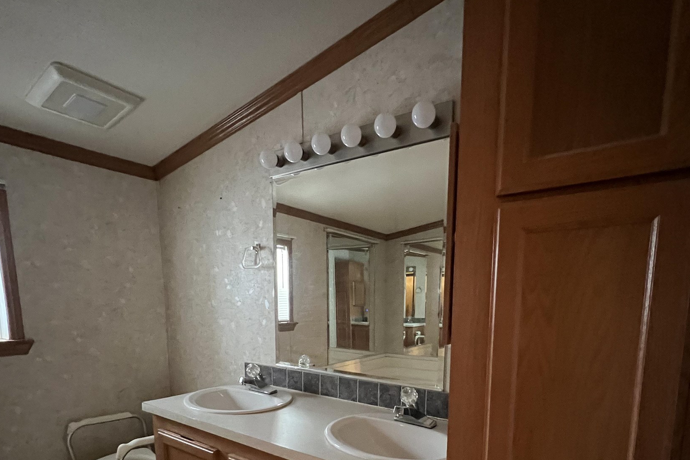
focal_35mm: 19
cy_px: 356
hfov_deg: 86.9
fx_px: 364
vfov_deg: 60.3
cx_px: 361
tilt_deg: -7.8
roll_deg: -0.3
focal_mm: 1.57
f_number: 1.8
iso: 1000
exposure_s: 1/30
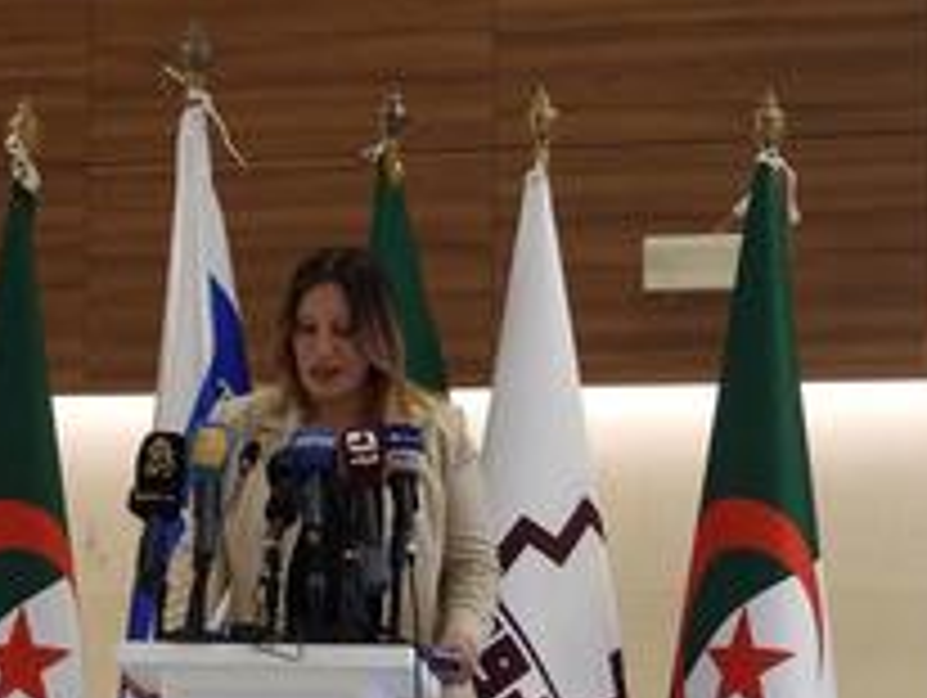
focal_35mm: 228
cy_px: 392
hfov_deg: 8.7
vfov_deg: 6.5
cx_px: 333
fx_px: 6113
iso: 400
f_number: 4
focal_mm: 18.9
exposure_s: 1/20
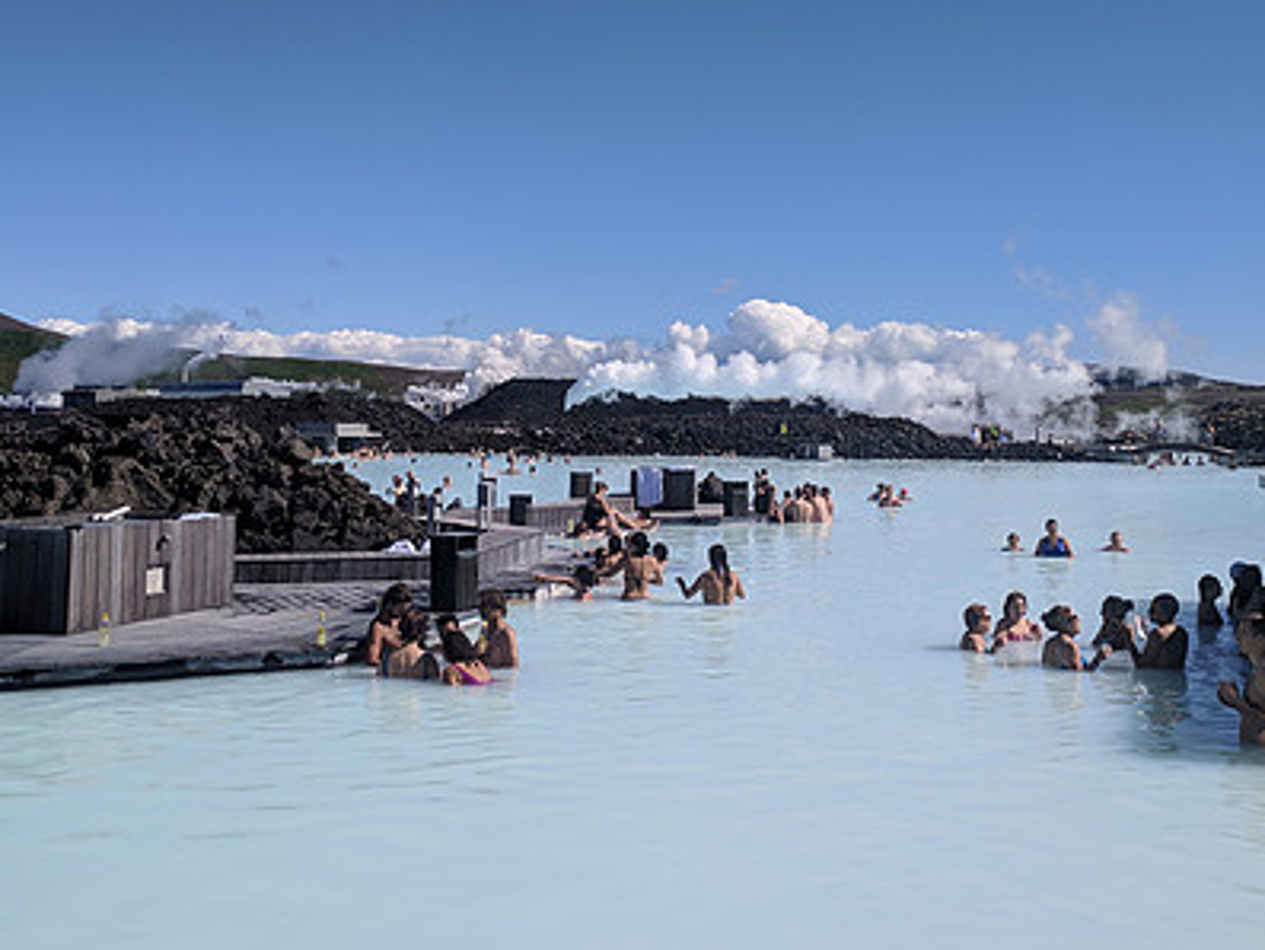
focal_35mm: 38
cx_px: 711
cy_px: 330
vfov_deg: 37.4
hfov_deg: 48.9
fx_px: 1389
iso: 51
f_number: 2
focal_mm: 4.67
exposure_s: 1/3322
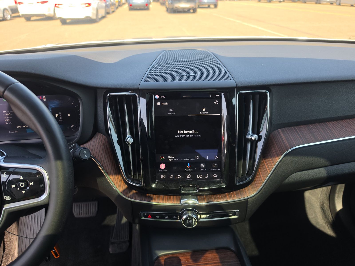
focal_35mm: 23
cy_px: 133
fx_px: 236
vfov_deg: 58.9
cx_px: 178
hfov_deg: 73.9
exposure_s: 1/135
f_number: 1.4
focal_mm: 6.5
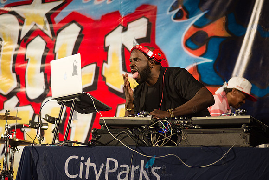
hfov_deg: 19.5
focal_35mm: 105
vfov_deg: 13.0
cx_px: 134
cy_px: 90
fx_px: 785
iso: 1600
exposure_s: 1/1000
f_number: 2.8
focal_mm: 105
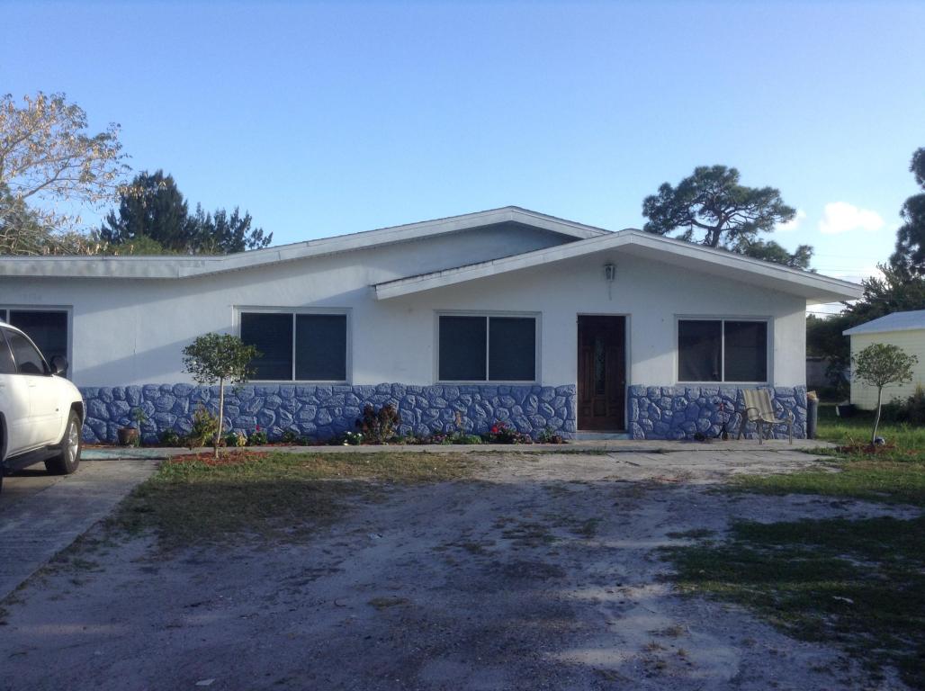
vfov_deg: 42.8
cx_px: 462
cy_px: 346
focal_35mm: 33
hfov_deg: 55.4
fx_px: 881
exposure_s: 1/527
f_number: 2.4
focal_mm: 3.3
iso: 25
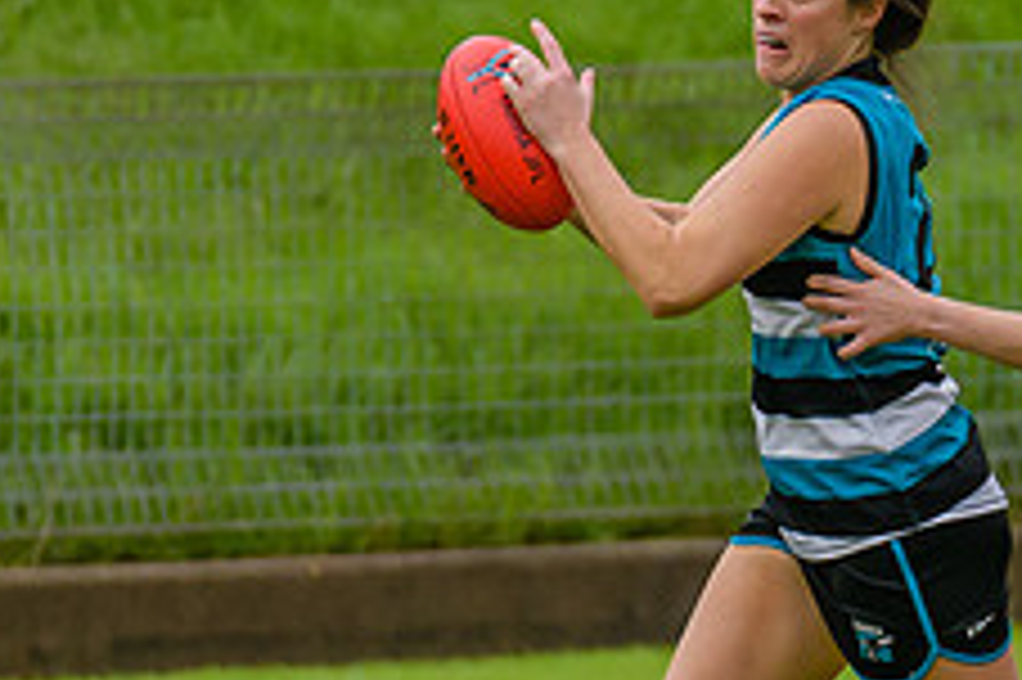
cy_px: 513
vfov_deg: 0.8
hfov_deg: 1.2
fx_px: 50437
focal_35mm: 1778
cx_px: 1052
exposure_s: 1/2000
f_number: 6.3
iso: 800
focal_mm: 290
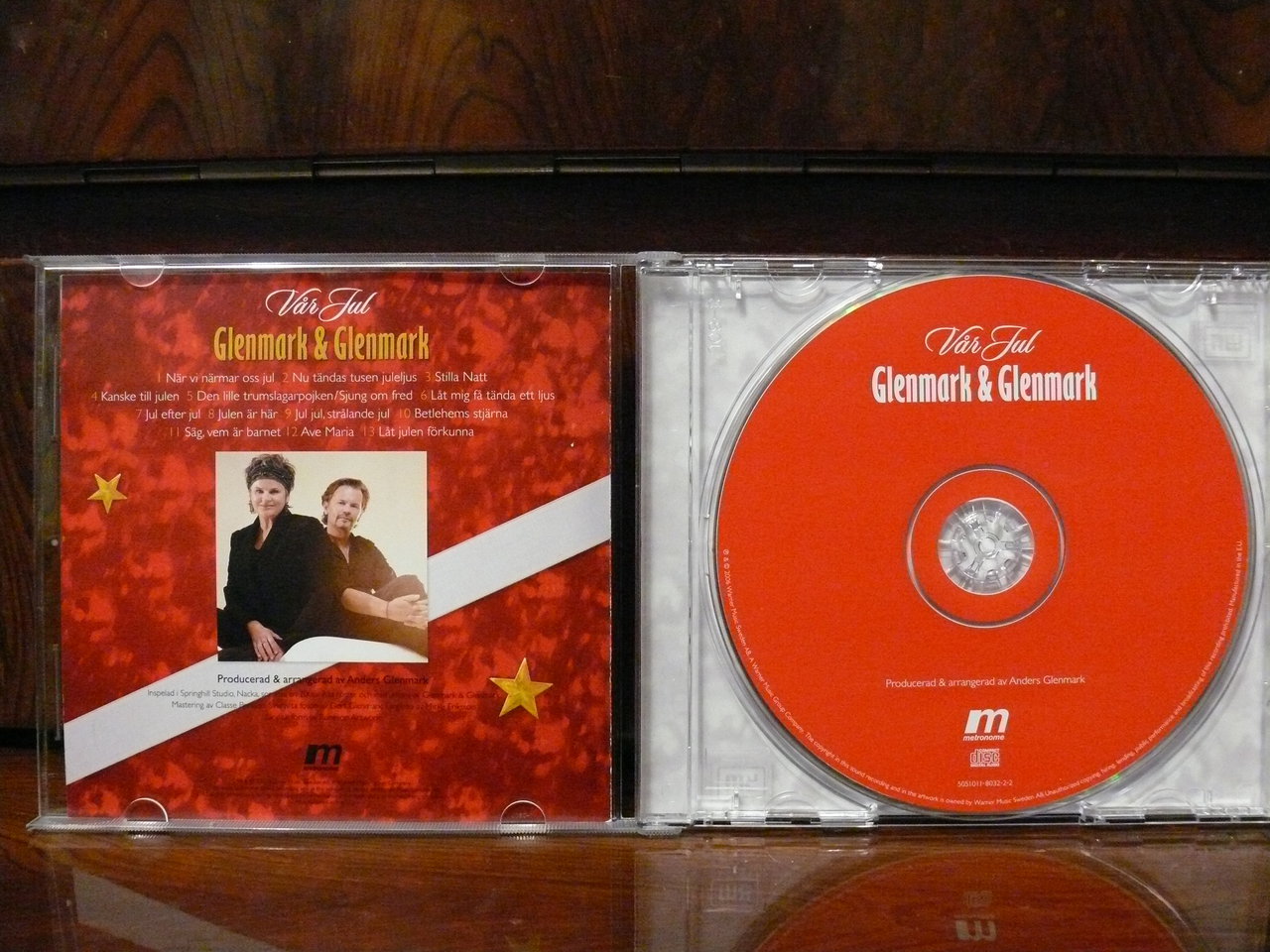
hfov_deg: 52.6
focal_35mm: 35
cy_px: 476
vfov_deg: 40.7
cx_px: 635
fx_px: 1284
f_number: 2.8
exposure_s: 1/25
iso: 800
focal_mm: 7.5
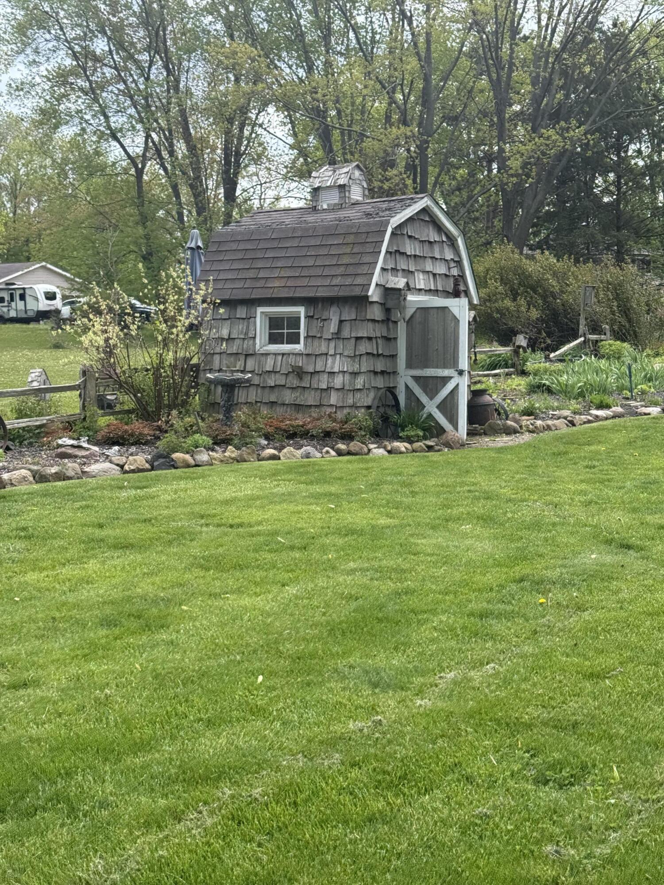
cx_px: 332
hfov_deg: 30.3
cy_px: 442
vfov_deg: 39.7
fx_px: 1228
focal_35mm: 48
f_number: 1.78
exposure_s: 1/1931
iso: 100
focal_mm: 6.76
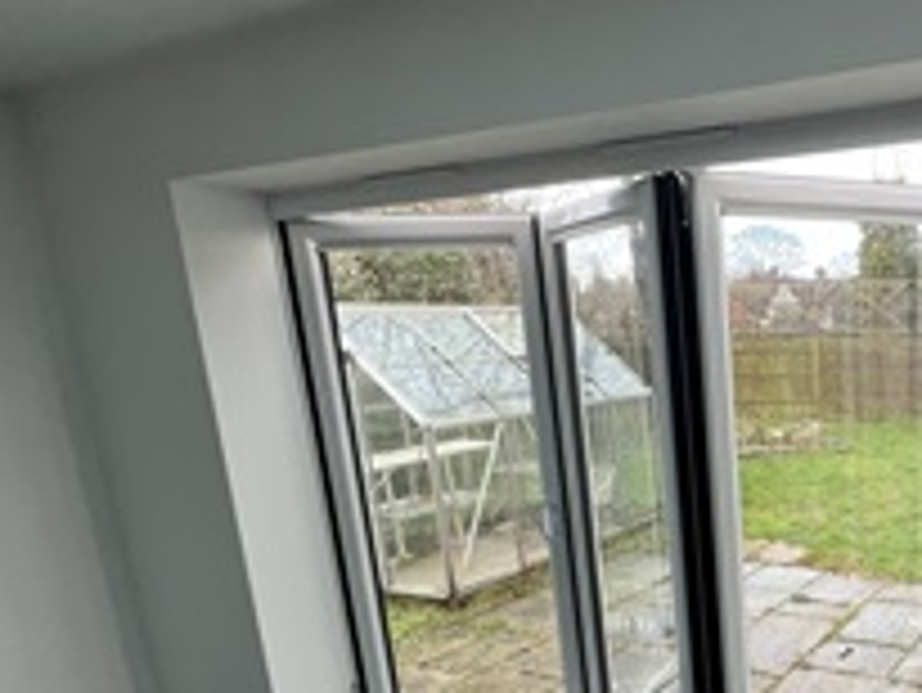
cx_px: 879
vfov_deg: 51.8
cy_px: 479
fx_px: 693
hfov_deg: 55.3
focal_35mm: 26
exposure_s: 1/99
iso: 80
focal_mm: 1.57
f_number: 1.8
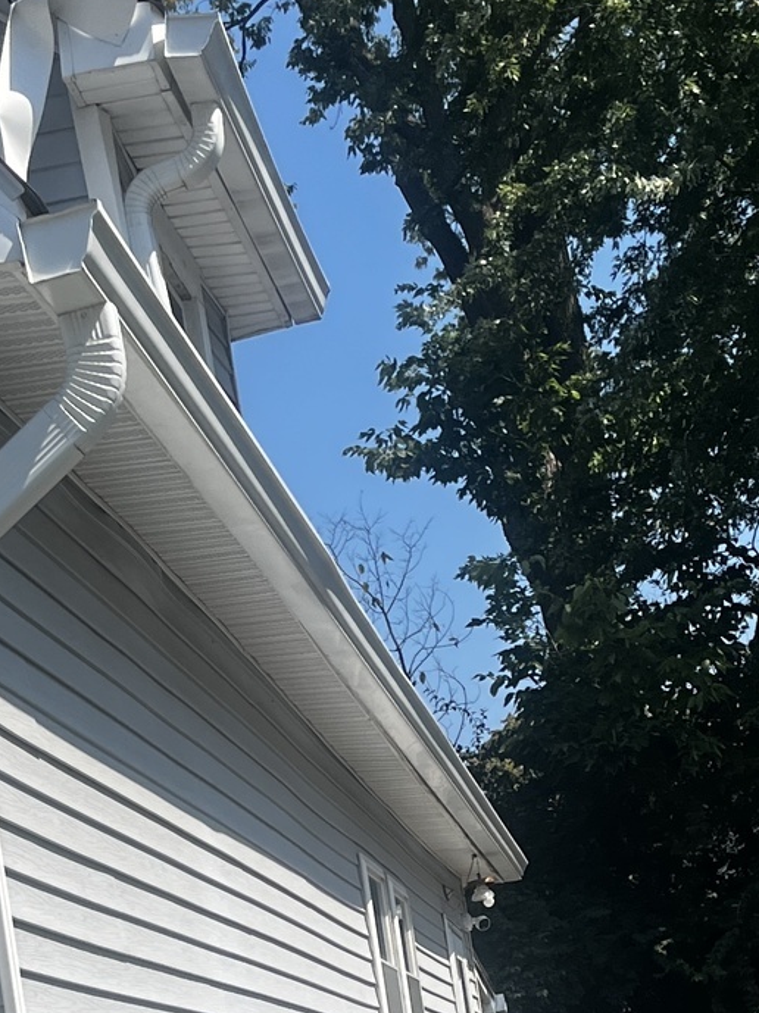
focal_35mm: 87
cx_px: 394
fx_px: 2546
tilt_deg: +1.7
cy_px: 1064
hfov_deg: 17.0
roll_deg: +8.1
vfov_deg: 21.5
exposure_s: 1/2967
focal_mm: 5.1
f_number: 1.6
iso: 50
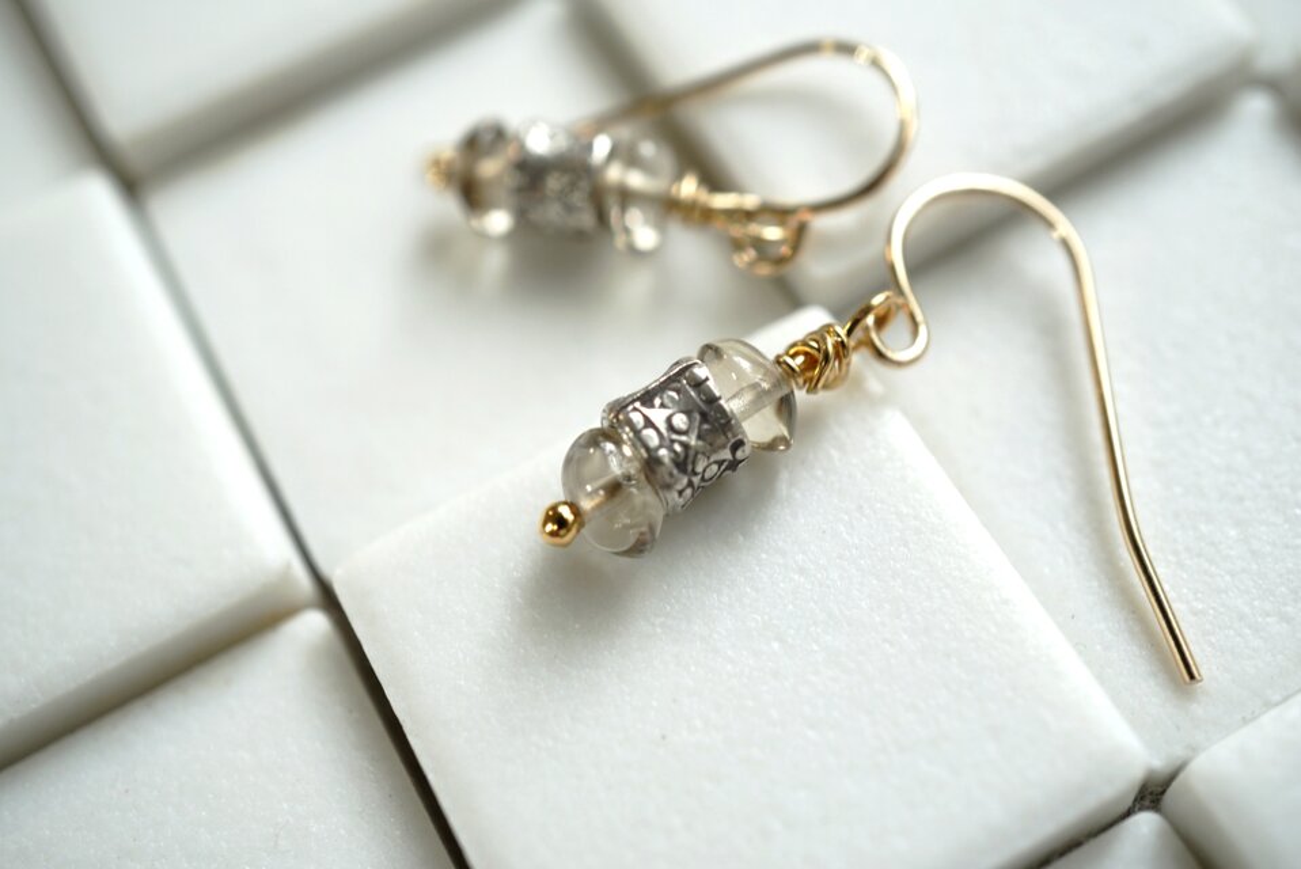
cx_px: 650
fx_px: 1627
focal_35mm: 45
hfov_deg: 43.6
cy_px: 434
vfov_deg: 29.9
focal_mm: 30
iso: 320
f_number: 9
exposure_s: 1/60
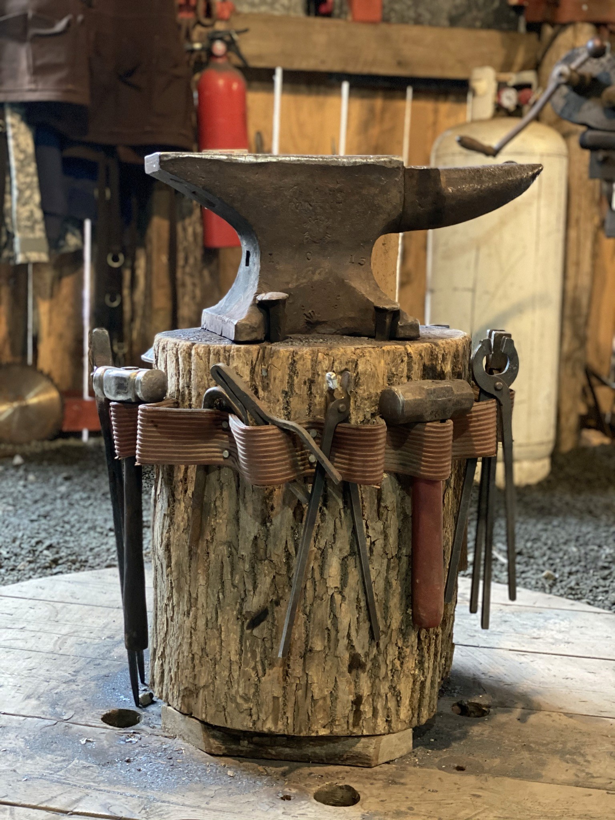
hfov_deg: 28.0
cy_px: 410
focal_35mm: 52
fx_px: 1232
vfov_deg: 36.8
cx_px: 308
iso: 400
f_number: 2
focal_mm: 6
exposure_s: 1/17
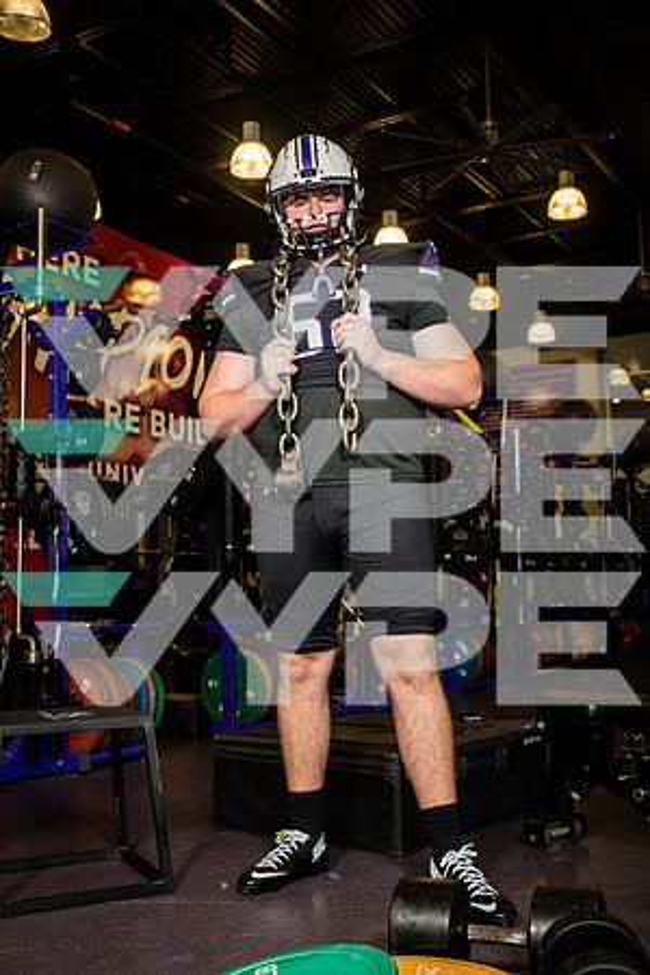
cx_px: 325
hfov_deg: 33.4
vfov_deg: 48.5
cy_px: 488
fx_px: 1083
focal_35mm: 40
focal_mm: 40
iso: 500
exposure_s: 1/250
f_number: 5.6
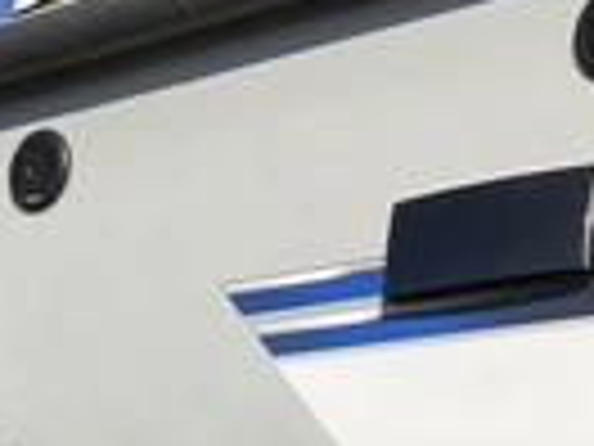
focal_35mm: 88
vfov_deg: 15.9
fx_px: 1510
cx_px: 171
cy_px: 590
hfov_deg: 22.1
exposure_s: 1/4405
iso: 25
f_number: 1.8
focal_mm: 3
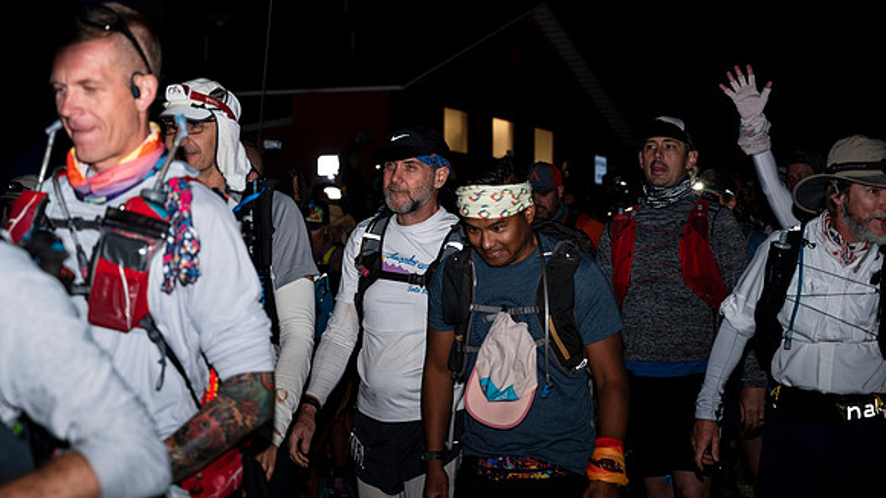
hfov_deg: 30.1
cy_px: 185
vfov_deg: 17.2
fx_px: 1647
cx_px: 415
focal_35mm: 70
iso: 320
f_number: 4
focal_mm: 63
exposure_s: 1/200
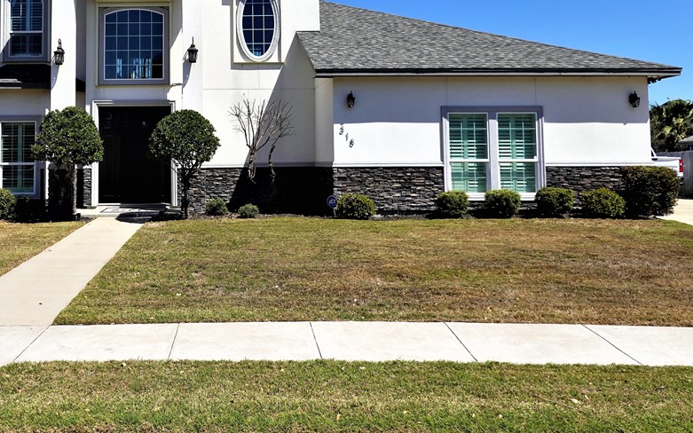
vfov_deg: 36.6
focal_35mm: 34
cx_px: 214
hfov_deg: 55.2
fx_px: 642
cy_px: 122
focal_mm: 9
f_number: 5
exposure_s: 1/1000
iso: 100
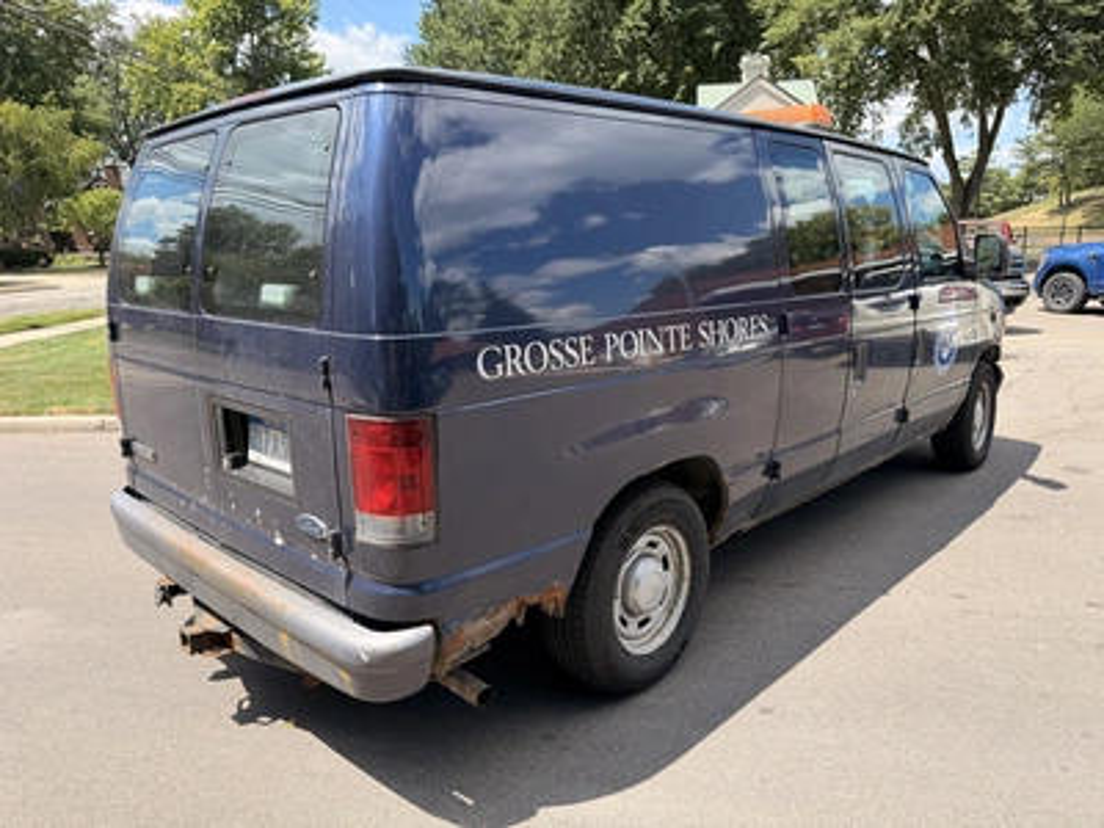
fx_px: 765
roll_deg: +2.8
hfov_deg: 71.6
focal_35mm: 24
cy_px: 414
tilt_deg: -13.7
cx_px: 552
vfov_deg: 56.8
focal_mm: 6.76
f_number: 1.78
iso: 80
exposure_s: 1/1727
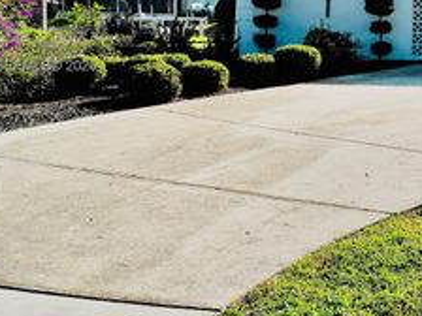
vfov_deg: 24.8
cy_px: 67
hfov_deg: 31.6
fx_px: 707
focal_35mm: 58
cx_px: 384
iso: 100
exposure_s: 1/2435
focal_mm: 6.8
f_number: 2
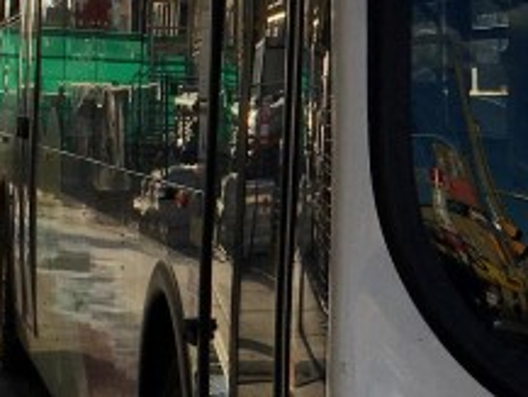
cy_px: 244
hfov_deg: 13.8
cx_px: 689
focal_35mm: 137
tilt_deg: +0.1
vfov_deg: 10.8
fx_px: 2091
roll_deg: -3.7
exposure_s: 1/2262
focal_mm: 4.15
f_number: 2.2
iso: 25
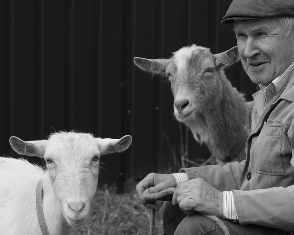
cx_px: 190
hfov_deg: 11.2
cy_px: 109
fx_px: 1496
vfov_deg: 9.0
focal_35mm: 172
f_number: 6.3
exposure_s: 1/400
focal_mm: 90
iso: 100
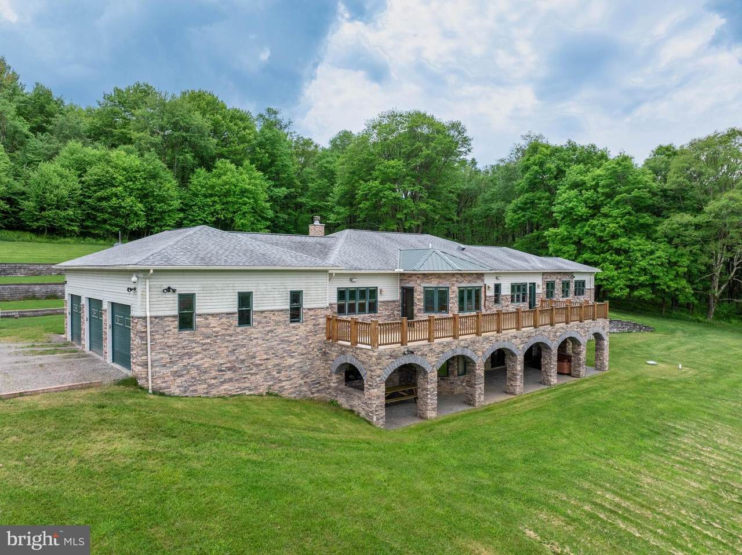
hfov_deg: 71.6
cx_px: 371
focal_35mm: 24
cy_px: 278
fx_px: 514
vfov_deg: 56.8
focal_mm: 12.29
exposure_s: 1/500
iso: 220
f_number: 2.8
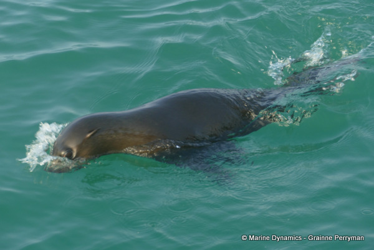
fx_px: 2443
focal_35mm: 235
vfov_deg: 5.9
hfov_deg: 8.8
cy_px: 125
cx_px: 187
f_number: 4
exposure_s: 1/200
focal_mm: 85.83
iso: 125
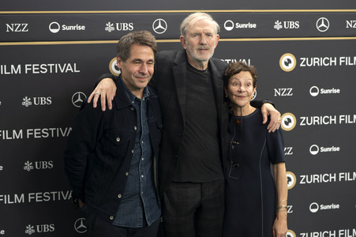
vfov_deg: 16.7
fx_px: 805
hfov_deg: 24.9
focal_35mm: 81
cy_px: 110
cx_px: 165
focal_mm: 70
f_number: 4.5
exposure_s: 1/200
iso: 400
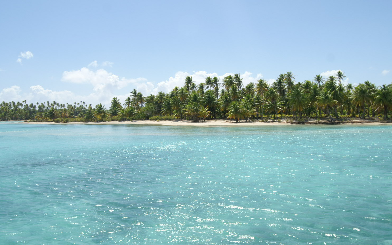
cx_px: 194
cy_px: 121
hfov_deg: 52.8
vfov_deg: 34.4
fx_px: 395
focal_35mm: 37
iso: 100
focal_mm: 24
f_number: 8
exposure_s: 1/640
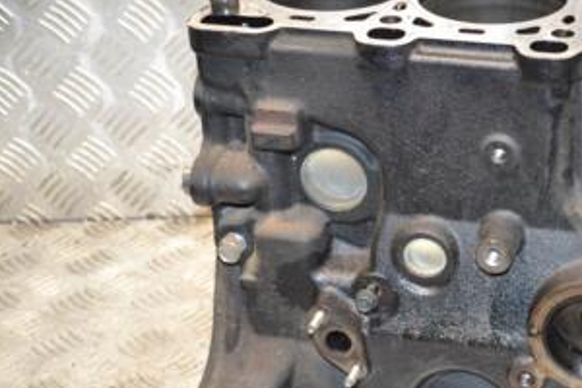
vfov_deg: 15.2
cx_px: 576
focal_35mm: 90
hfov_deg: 21.8
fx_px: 1455
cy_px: 262
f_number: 5
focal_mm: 30
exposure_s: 1/100
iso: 800
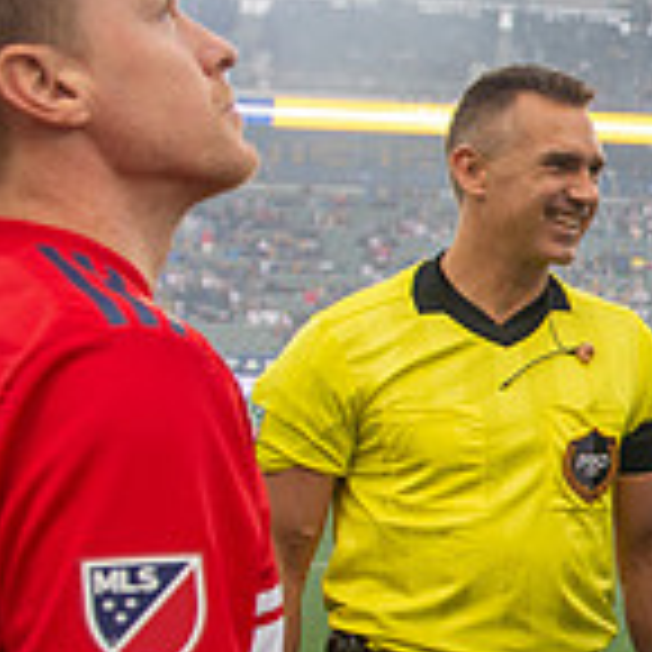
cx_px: 1075
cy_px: 425
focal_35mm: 92
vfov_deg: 18.8
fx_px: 1960
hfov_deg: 16.6
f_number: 3.5
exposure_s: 1/640
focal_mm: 27
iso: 500
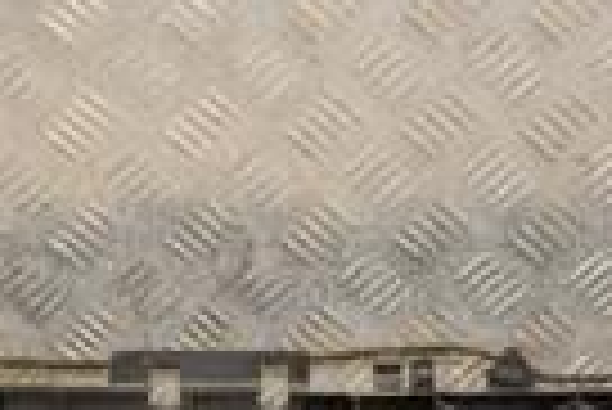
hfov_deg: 17.1
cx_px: 162
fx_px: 2025
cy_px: 496
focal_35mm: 119
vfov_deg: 11.3
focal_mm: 18
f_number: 7.1
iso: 800
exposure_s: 1/200
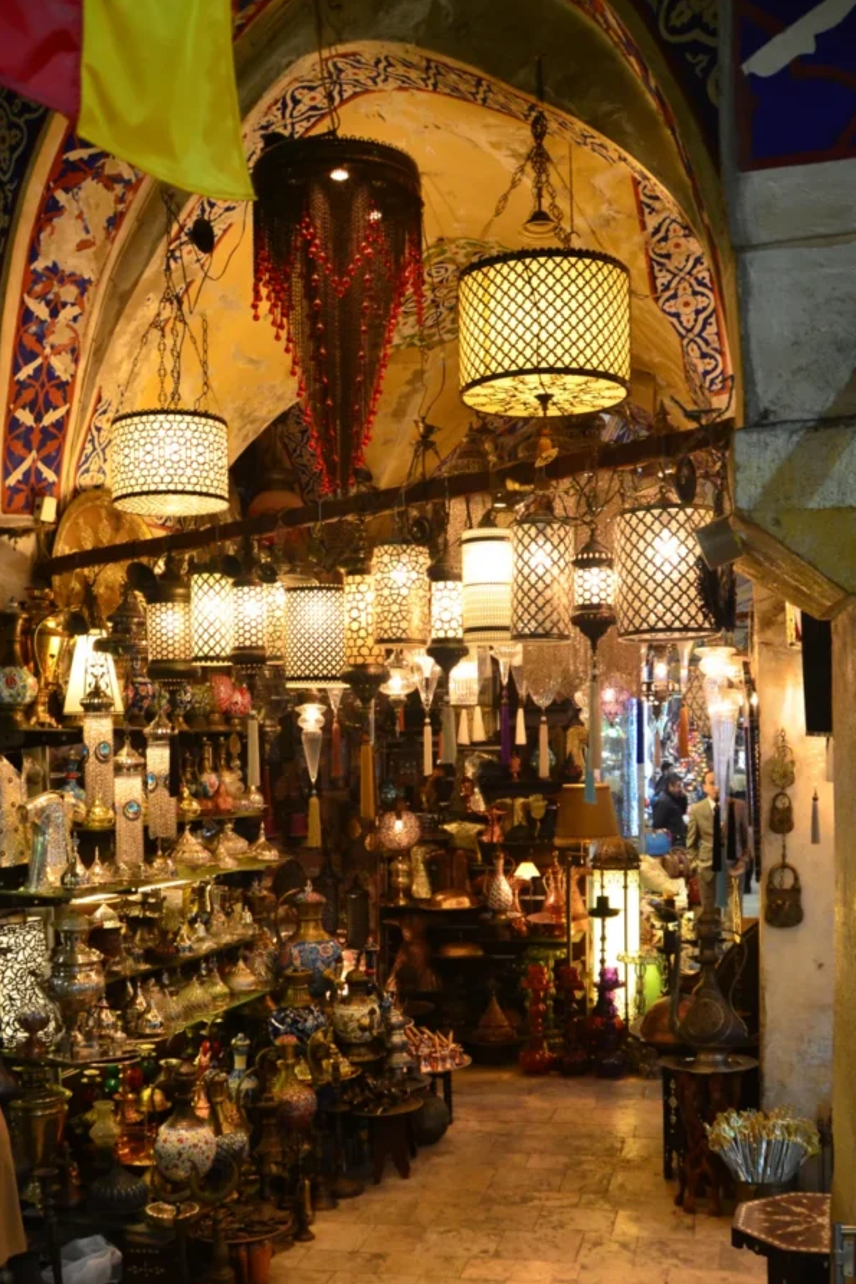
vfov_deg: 53.8
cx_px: 357
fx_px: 1248
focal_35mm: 35
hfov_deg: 37.8
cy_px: 804
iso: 1250
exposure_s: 1/100
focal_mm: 18
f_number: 3.5
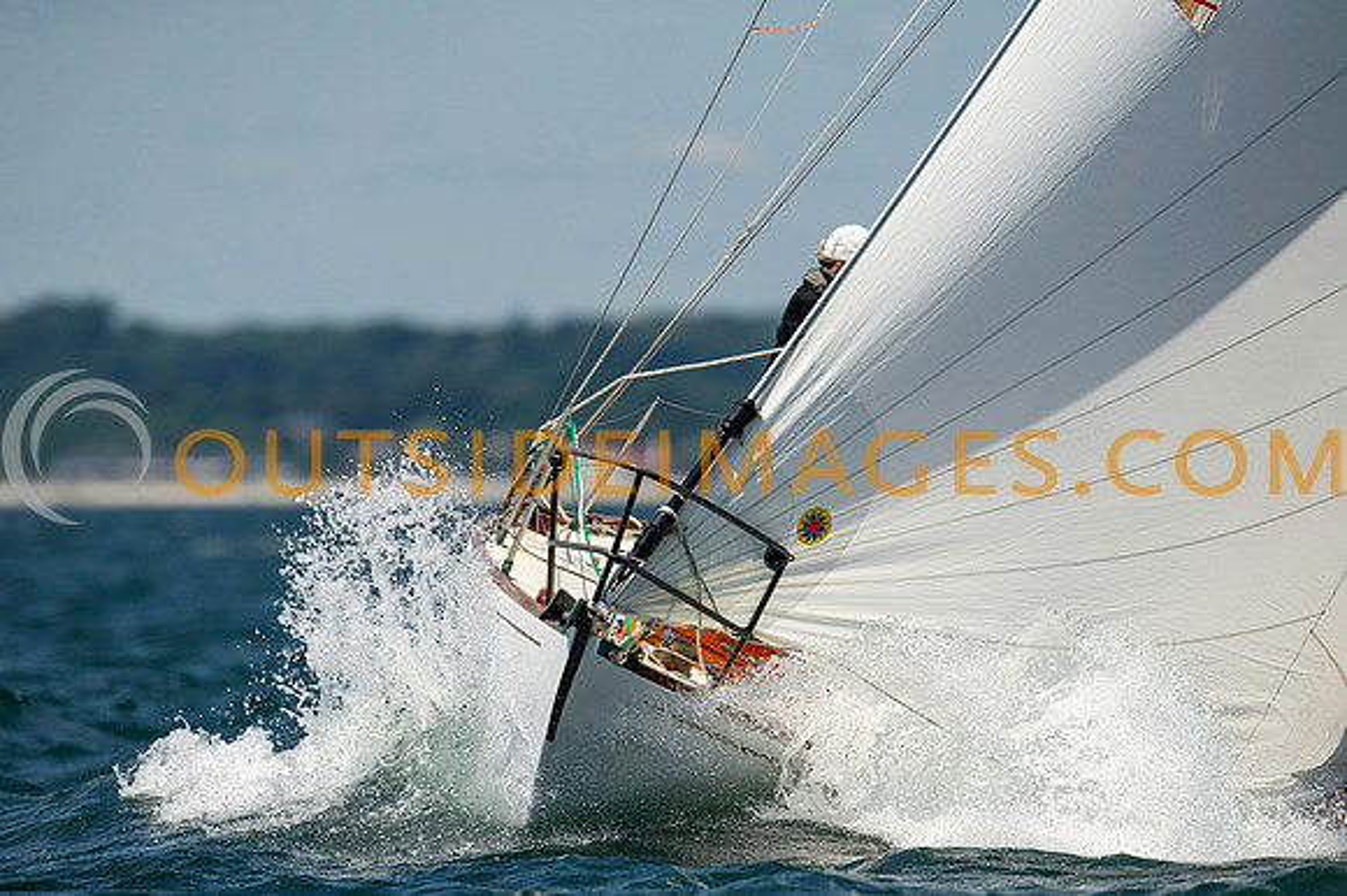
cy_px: 447
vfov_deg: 2.2
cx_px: 656
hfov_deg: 3.3
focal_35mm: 627
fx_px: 23464
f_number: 5.6
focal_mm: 600
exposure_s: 1/2500
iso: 400
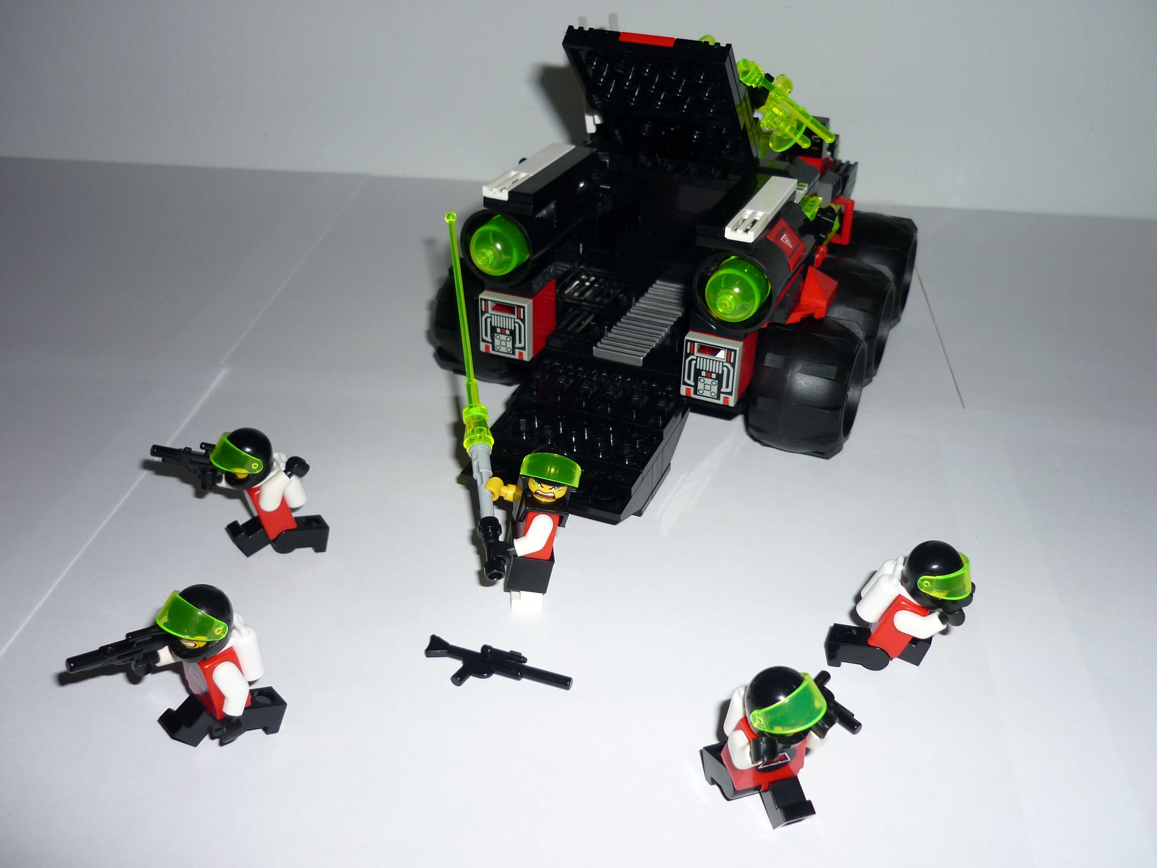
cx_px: 578
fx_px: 1103
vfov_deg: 42.9
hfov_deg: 55.4
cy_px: 434
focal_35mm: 33
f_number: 2.8
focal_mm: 5.5
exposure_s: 1/60
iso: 100
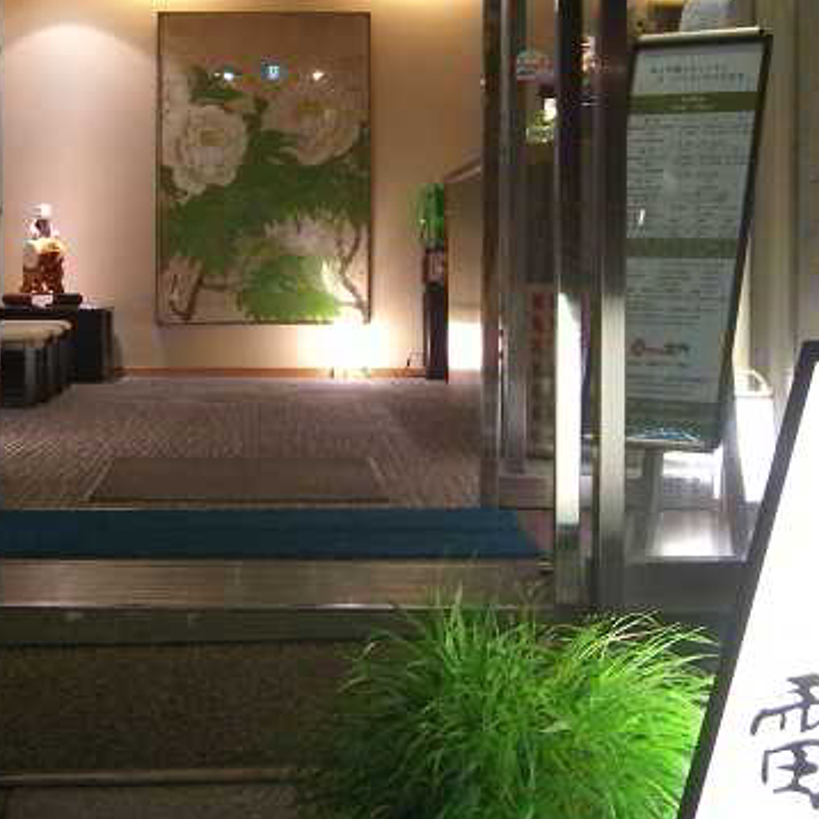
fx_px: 2008
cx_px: 261
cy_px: 339
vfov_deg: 23.0
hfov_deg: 22.9
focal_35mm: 75
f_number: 2.8
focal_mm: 7.9
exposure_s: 1/15
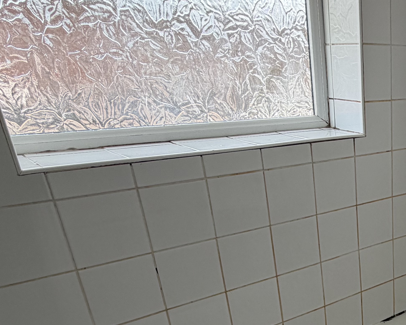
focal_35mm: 40
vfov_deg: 35.1
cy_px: 296
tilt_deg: -25.3
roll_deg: -1.2
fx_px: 481
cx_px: 429
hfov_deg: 39.0
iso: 50
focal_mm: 2.22
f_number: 2.2
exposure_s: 1/146
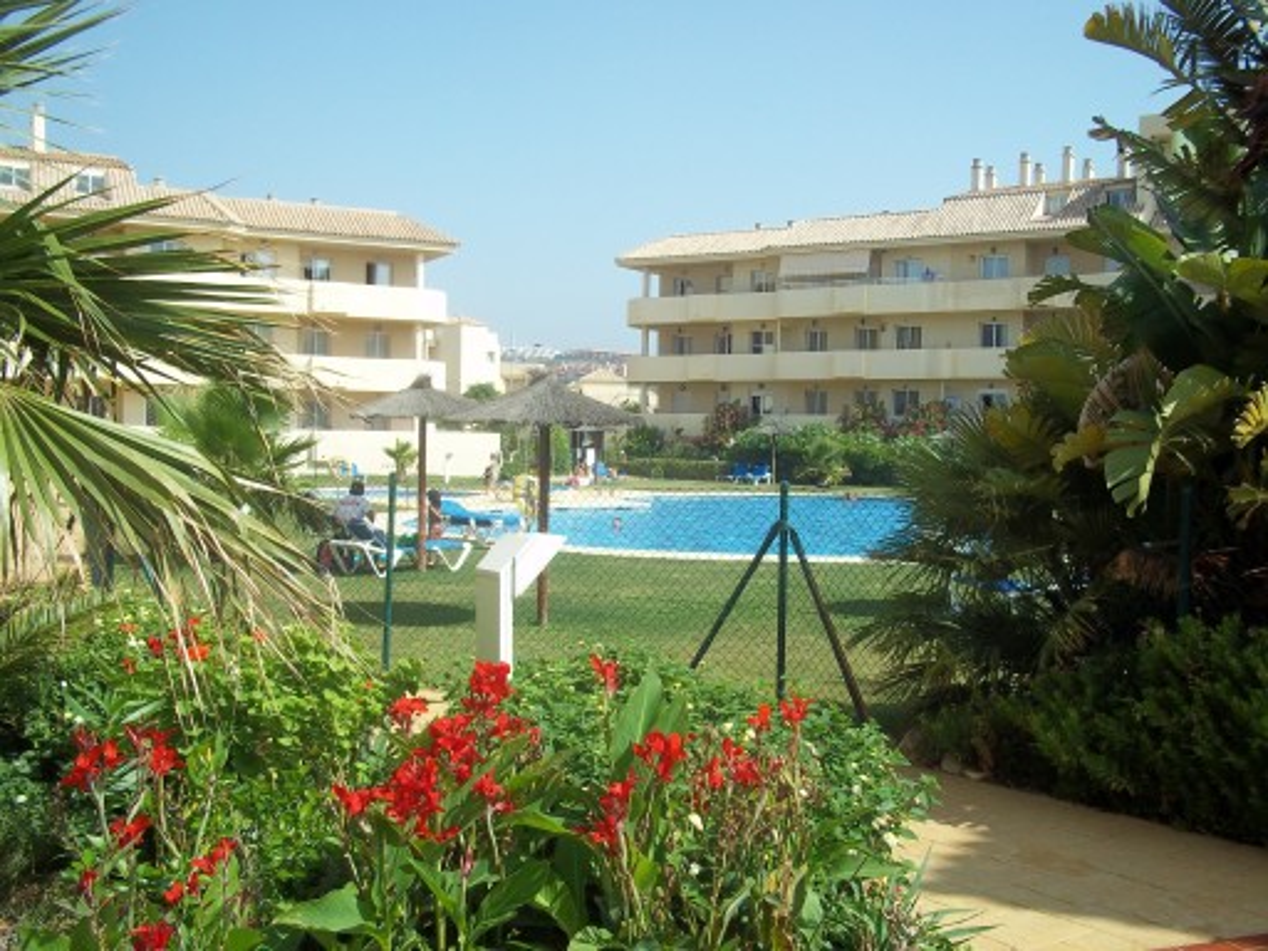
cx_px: 634
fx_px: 1319
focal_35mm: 36
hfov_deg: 51.4
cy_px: 476
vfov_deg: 39.7
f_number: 8
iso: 80
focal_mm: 6.5
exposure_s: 1/160
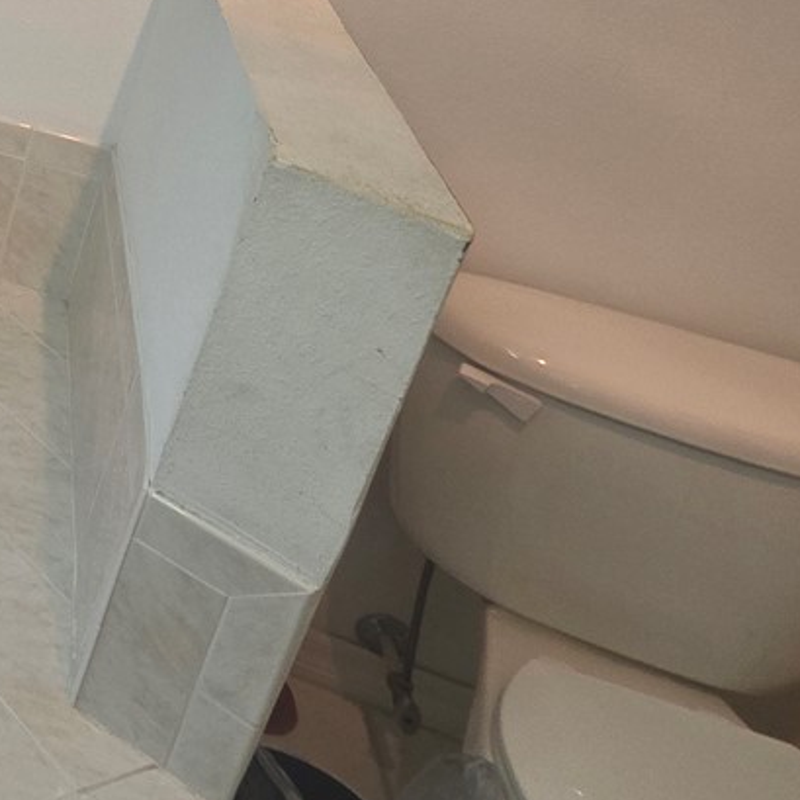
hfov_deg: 23.4
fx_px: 1177
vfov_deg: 31.6
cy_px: -155
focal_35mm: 45
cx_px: -577
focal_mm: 2.2
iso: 80
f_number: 1.9
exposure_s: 1/120
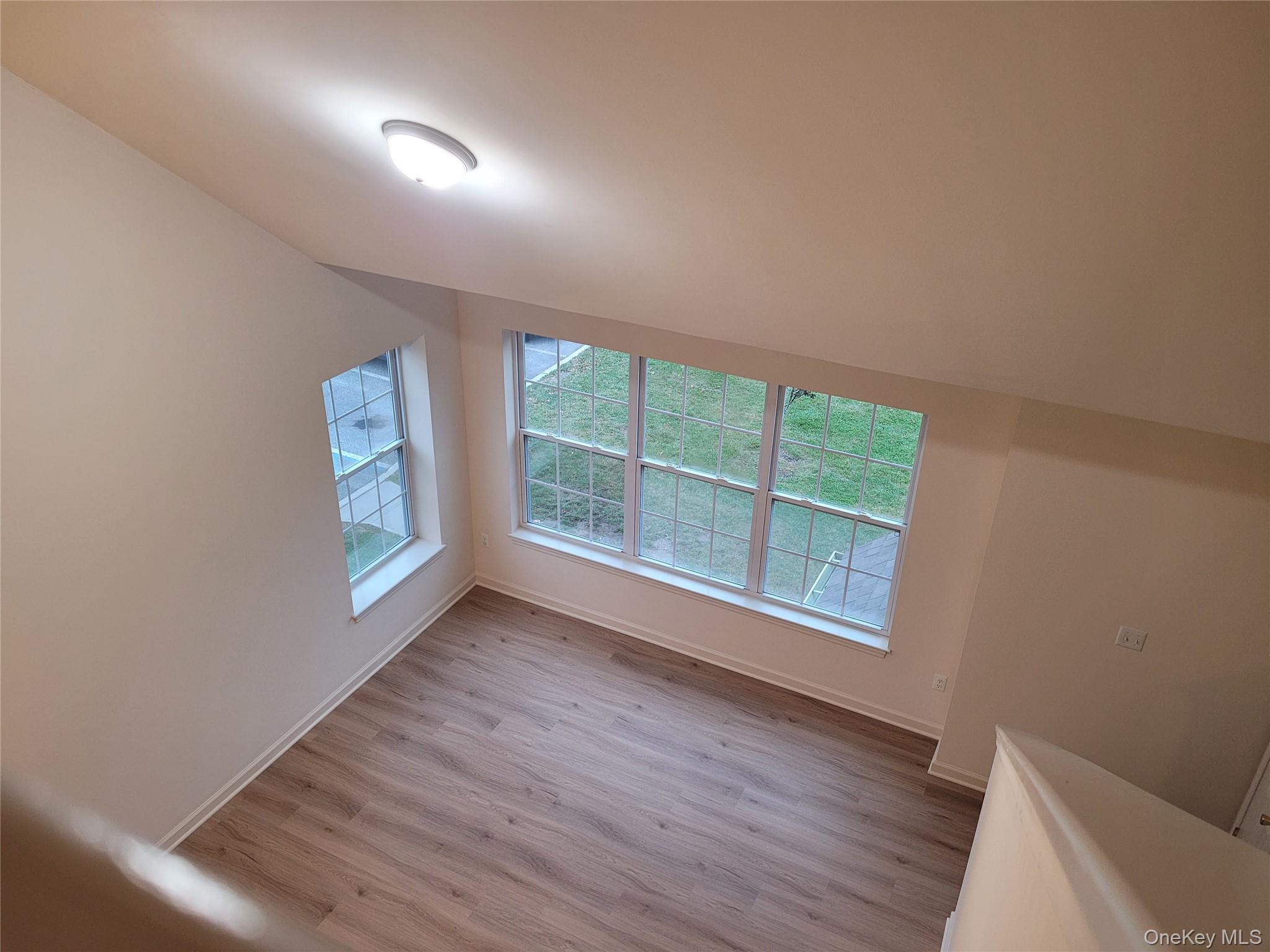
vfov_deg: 53.1
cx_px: 635
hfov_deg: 67.3
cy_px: 476
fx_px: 954
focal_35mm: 26
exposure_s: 1/60
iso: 160
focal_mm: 5.4
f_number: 1.8
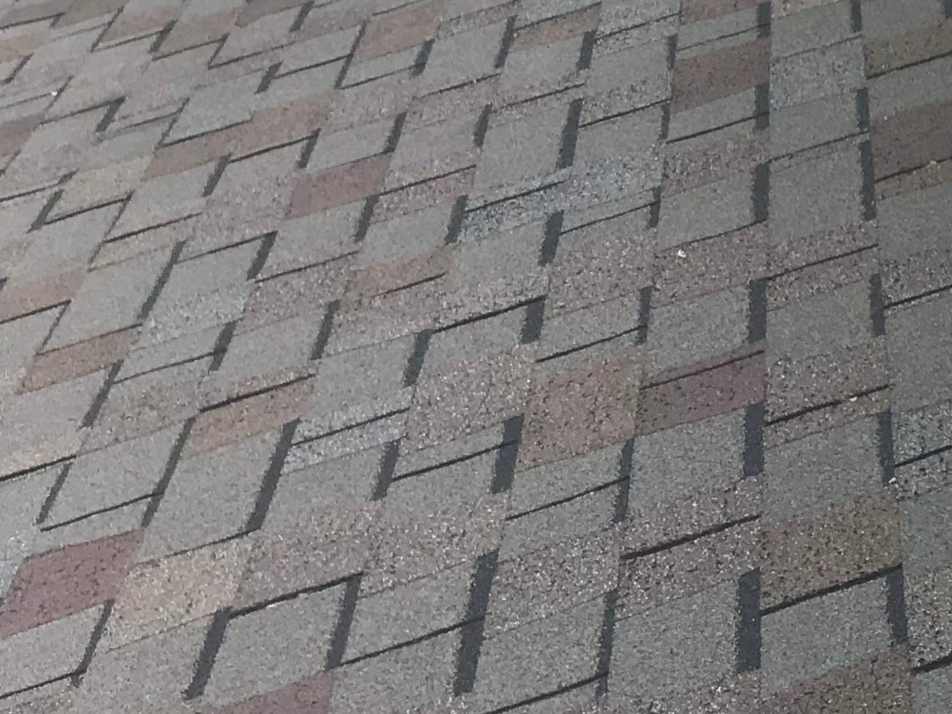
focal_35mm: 85
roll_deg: +0.1
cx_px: 1424
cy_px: 124
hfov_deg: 19.9
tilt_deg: -23.9
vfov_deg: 17.2
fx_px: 2338
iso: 20
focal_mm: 3.99
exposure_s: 1/541
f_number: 1.8
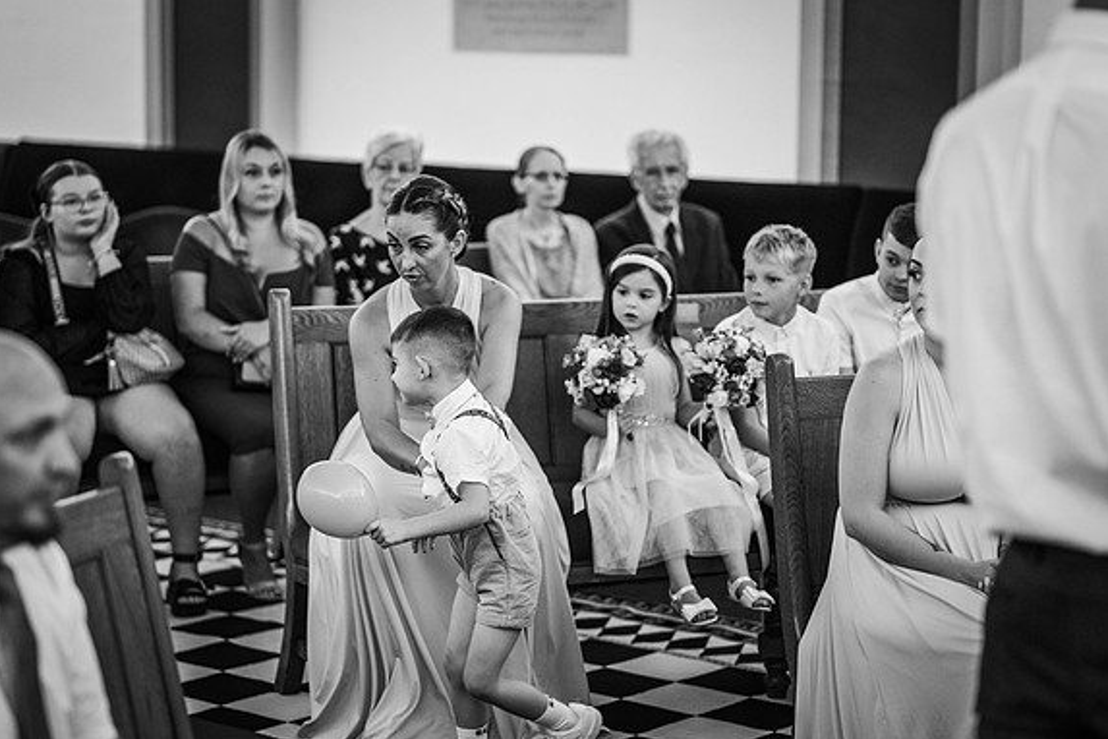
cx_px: 551
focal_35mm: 86
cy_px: 371
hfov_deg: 23.6
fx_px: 2647
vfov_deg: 15.9
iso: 1100
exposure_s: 1/200
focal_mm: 85
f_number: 1.8
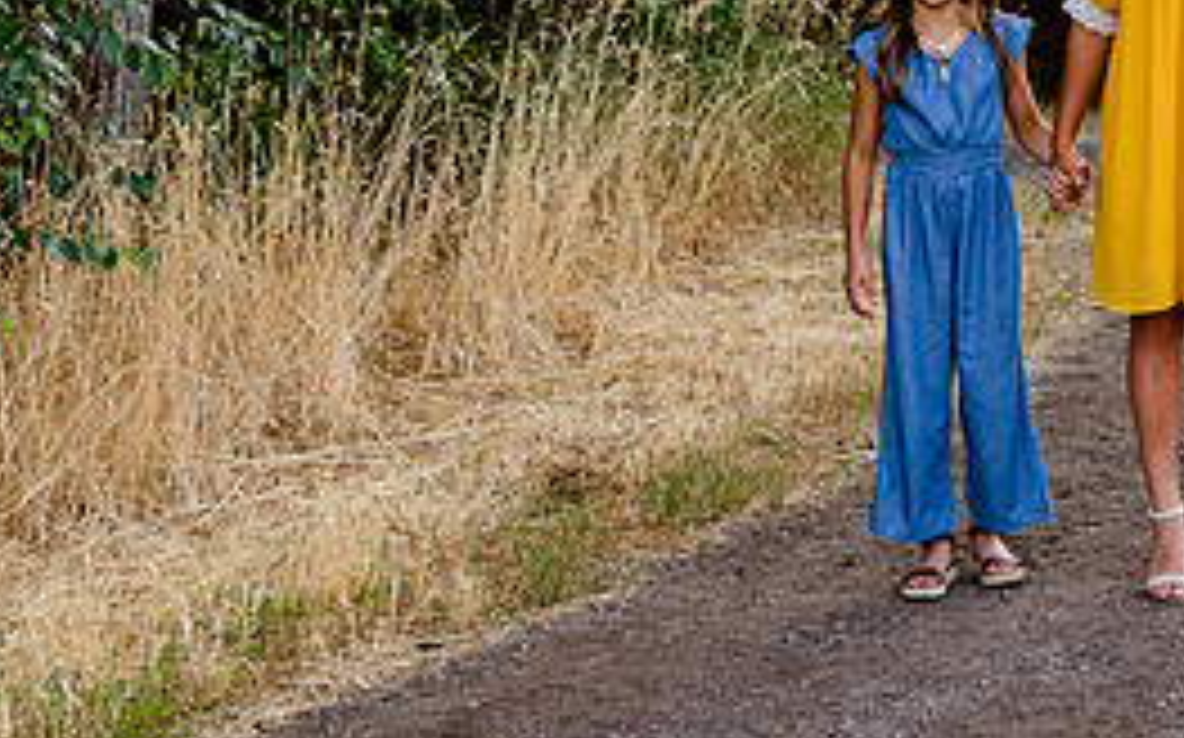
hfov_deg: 23.3
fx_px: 2806
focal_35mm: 87
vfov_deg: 14.9
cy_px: 110
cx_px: 1034
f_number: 6.3
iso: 1000
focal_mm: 35
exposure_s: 1/160
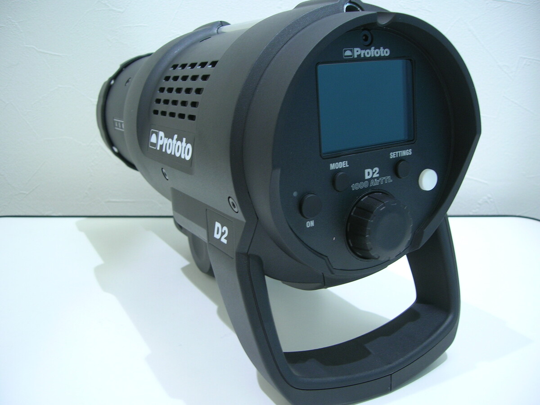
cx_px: 270
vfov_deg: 41.8
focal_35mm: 34
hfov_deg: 54.0
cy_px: 202
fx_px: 530
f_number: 2.9
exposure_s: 1/12.6
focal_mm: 5.7
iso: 50
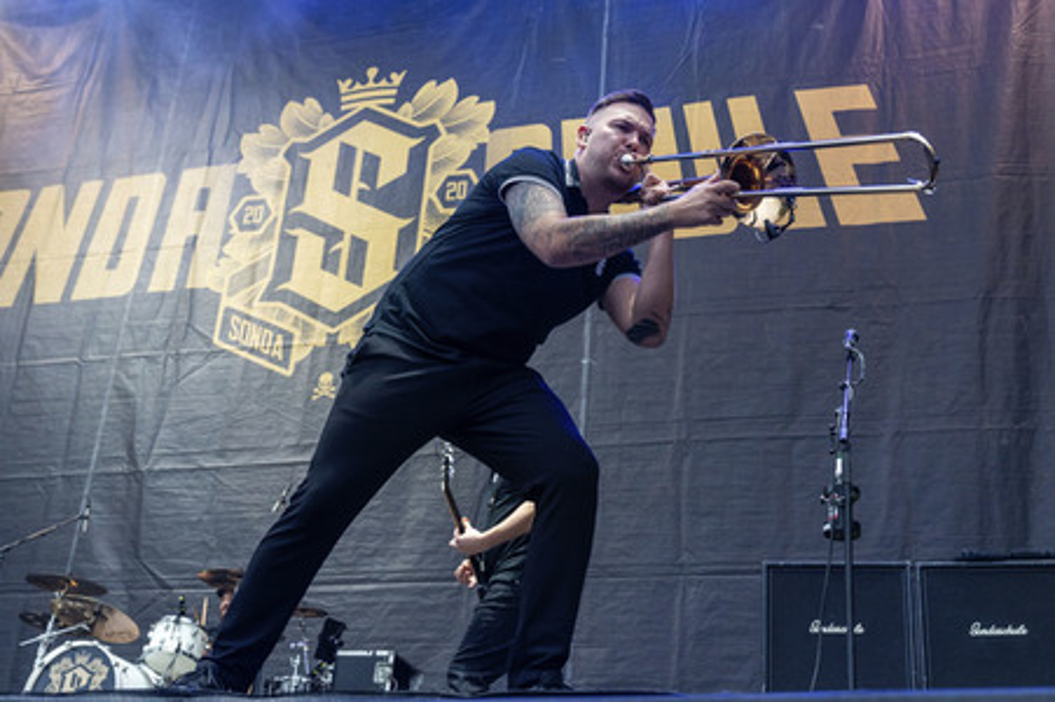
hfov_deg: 50.7
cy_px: 351
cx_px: 528
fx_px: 1113
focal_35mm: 38
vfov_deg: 35.0
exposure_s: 1/320
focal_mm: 38
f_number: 5
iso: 1600
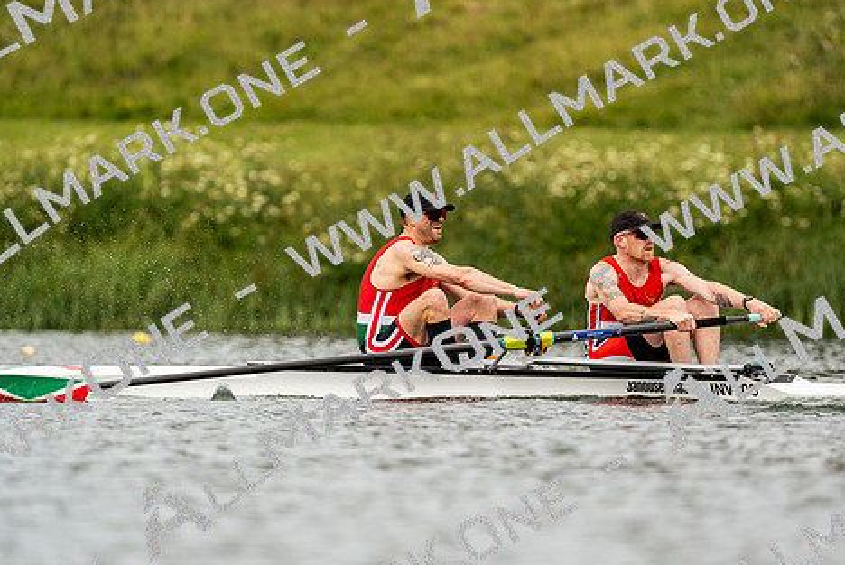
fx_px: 17456
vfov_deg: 1.9
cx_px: 509
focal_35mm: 743
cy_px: 282
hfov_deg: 2.8
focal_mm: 600
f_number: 6.3
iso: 400
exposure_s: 1/2000
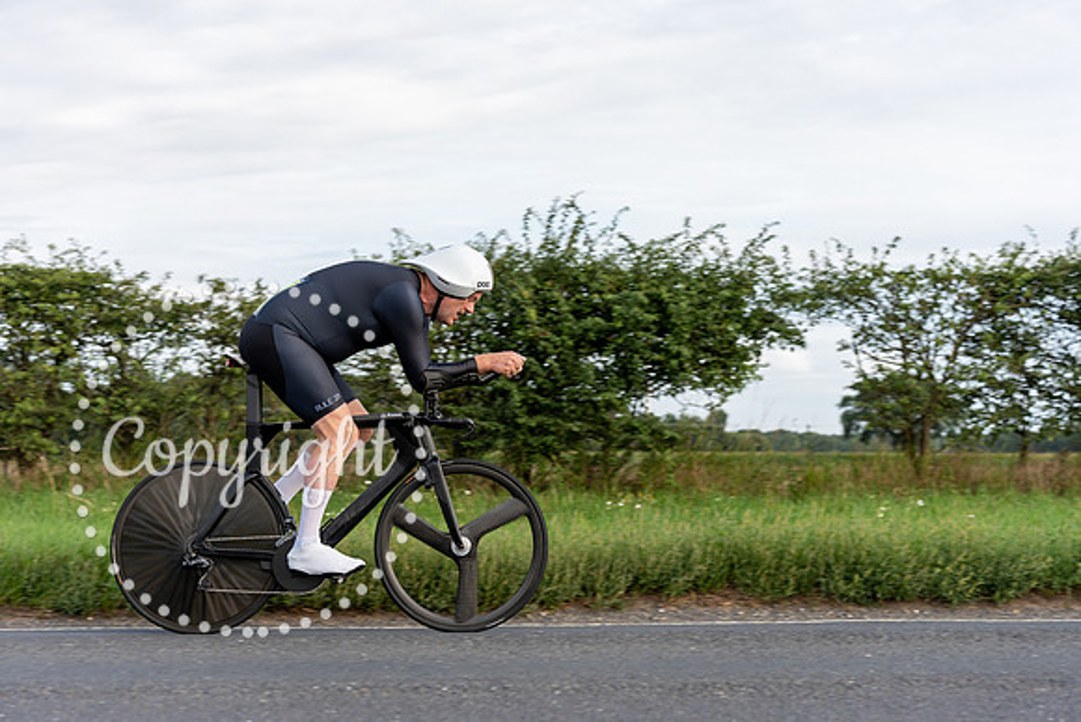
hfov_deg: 33.2
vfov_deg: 22.5
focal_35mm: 60
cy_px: 361
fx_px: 1816
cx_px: 540
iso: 160
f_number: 4
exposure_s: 1/640
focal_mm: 58
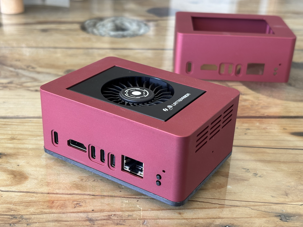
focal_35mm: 52
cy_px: 114
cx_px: 152
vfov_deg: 28.0
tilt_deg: -27.2
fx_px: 455
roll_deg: -1.3
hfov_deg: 36.8
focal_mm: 5.96
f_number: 1.6
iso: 50
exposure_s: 1/64
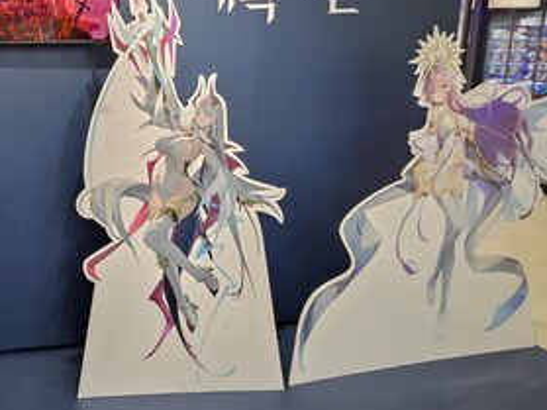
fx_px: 442
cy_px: 128
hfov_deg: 52.7
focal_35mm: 28
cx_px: 22
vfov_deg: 48.6
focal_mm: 1.74
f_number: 2.2
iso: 320
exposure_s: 1/60
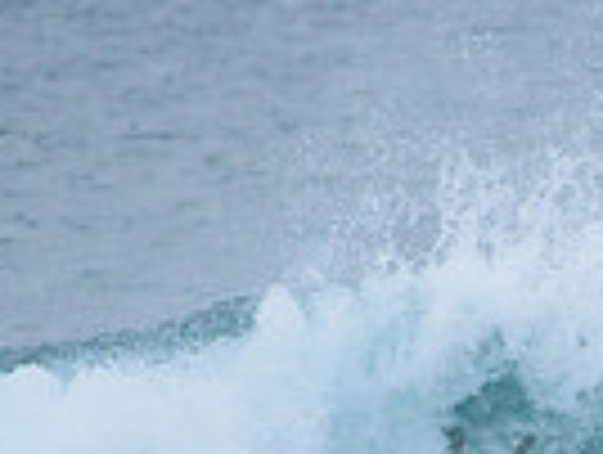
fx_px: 36228
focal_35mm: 2076
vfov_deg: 0.7
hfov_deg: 1.0
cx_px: 914
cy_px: 461
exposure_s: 1/2000
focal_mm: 500
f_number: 5.6
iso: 320
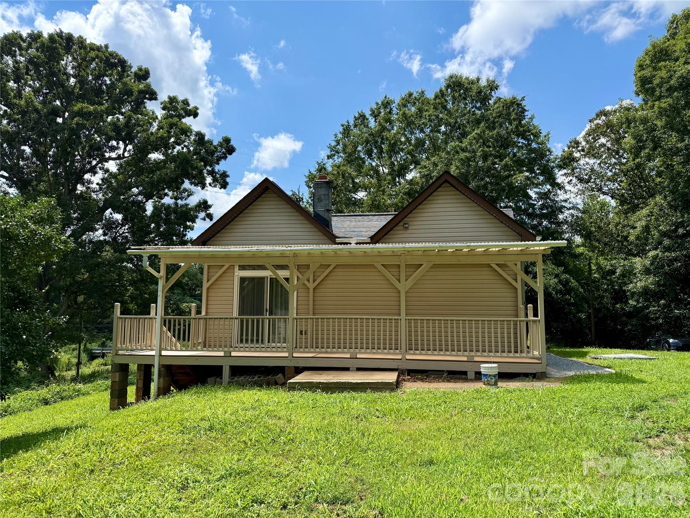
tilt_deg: +6.5
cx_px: 345
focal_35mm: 24
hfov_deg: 71.6
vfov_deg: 56.8
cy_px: 259
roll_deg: -0.1
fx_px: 478
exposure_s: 1/4975
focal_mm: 6.76
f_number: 1.78
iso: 100
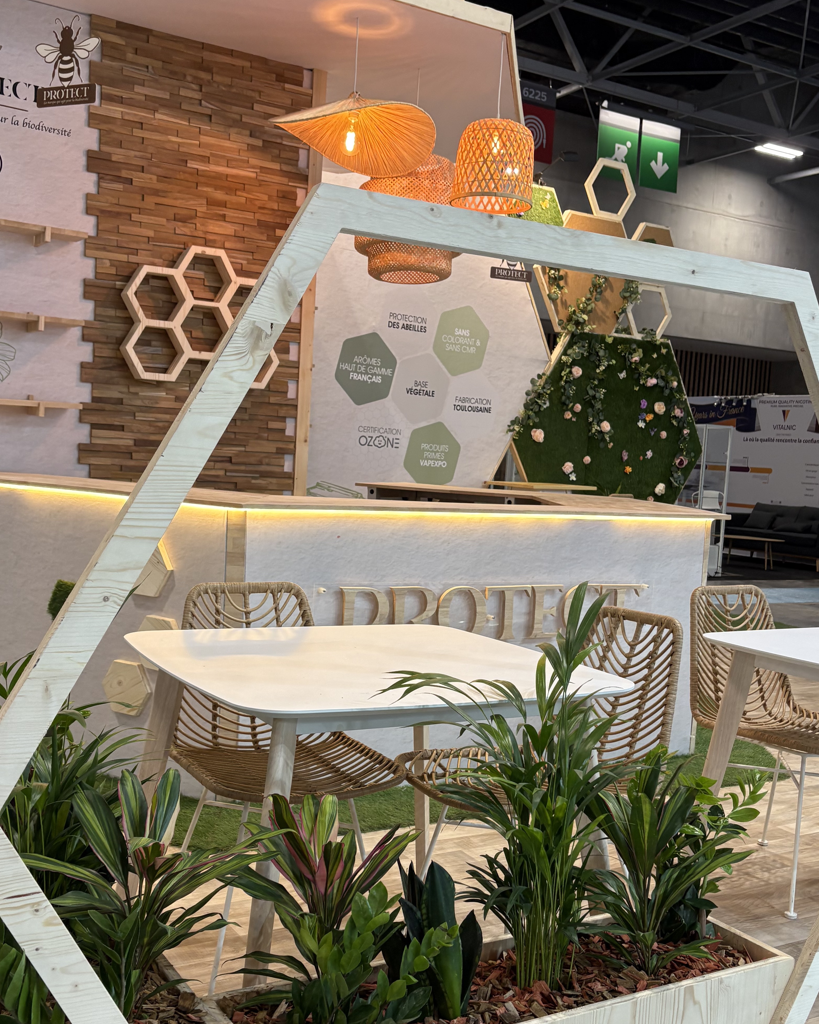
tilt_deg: -5.3
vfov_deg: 48.9
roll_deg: -3.1
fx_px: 1121
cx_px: 402
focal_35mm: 37
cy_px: 582
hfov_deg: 40.1
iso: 100
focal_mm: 5.96
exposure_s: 1/100
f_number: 1.6
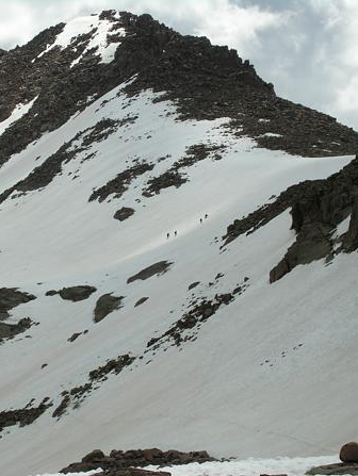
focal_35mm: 114
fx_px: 1570
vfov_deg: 17.3
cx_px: 62
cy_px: 239
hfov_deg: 12.9
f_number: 7.7
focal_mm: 21.6
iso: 50
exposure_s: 1/220
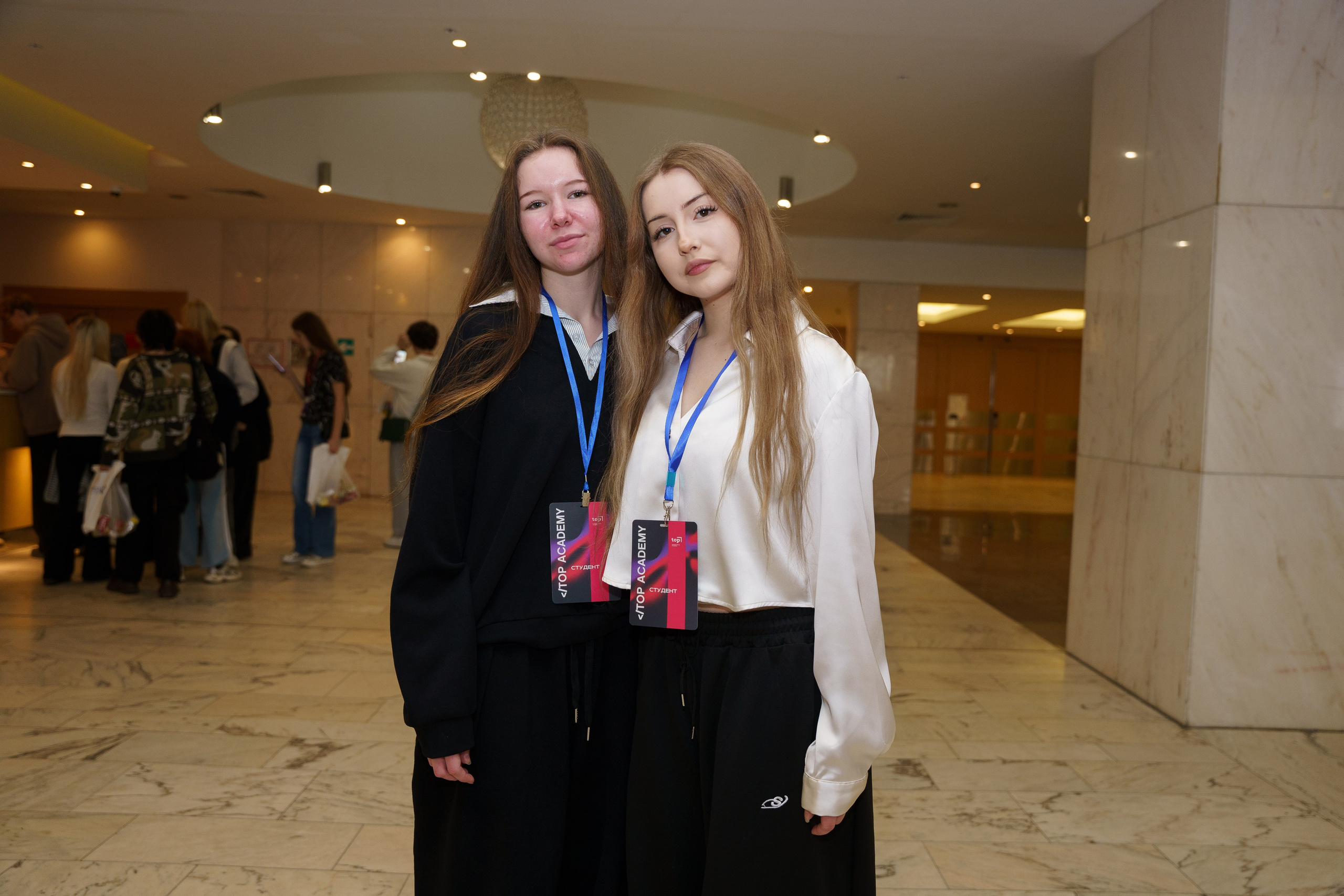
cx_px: 672
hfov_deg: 64.4
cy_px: 448
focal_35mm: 29
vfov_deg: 45.5
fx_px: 1068
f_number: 3.2
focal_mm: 28.6
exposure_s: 1/250
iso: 800
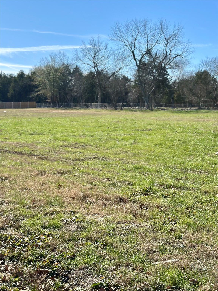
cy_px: 146
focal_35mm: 48
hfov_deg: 30.3
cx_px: 109
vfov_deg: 39.7
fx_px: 403
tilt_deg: -4.4
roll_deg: -0.8
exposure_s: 1/4785
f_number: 1.78
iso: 100
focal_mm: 6.86
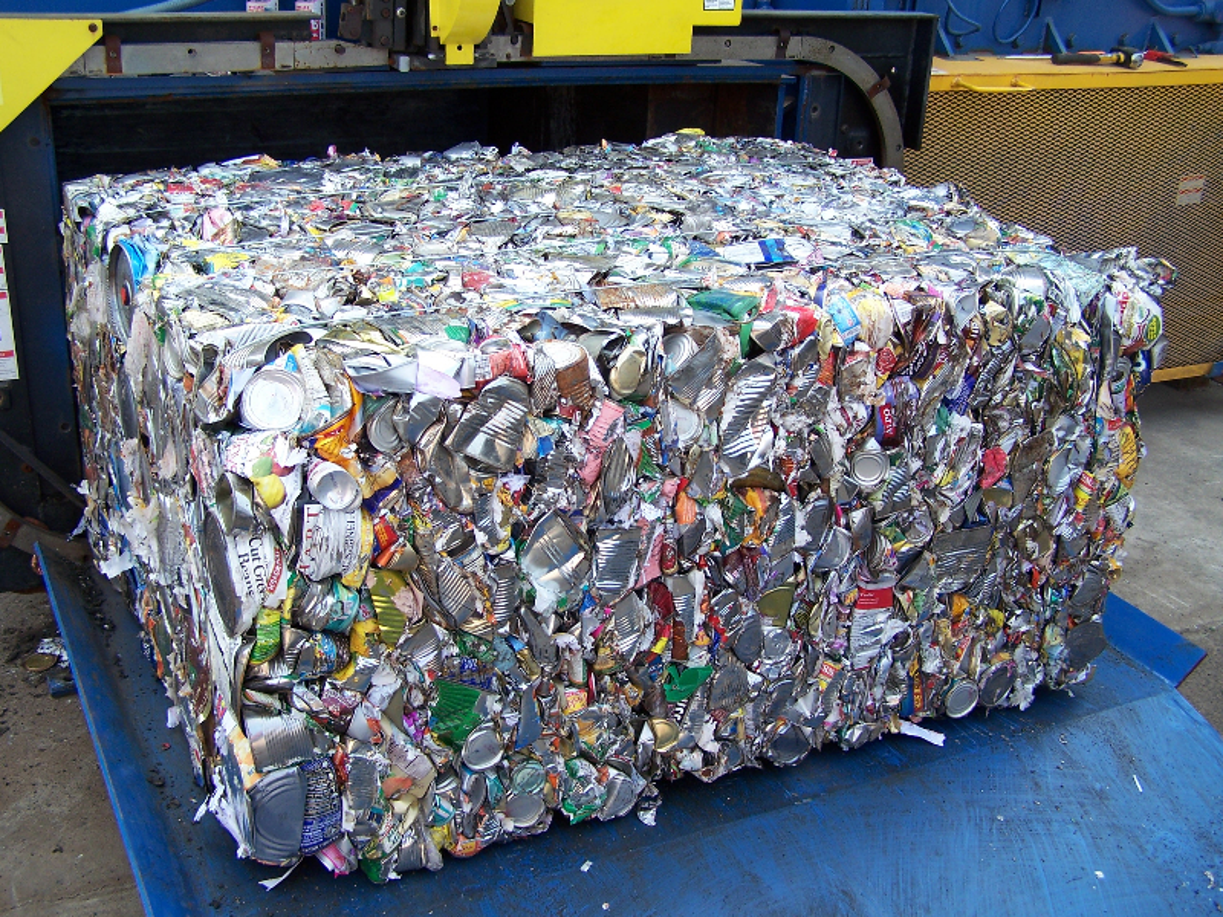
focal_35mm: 38
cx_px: 612
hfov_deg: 49.0
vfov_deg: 37.7
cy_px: 458
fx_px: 1343
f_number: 2.8
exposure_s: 1/250
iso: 80
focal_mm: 6.3
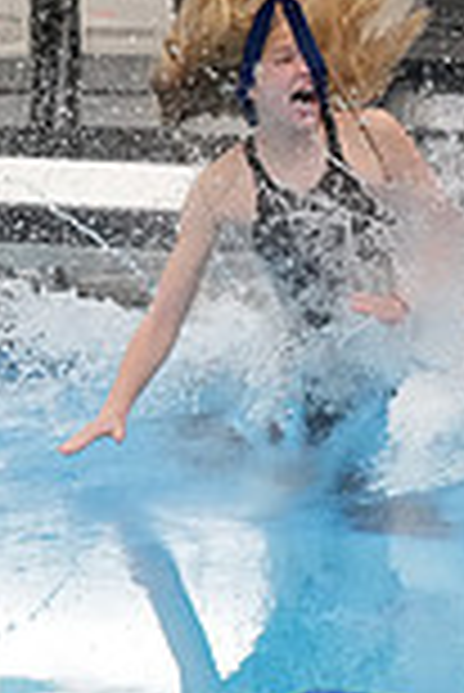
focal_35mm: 264
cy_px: 169
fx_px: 5092
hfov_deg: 5.0
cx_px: 1216
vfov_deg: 7.8
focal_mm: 70
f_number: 4
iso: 6400
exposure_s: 1/800
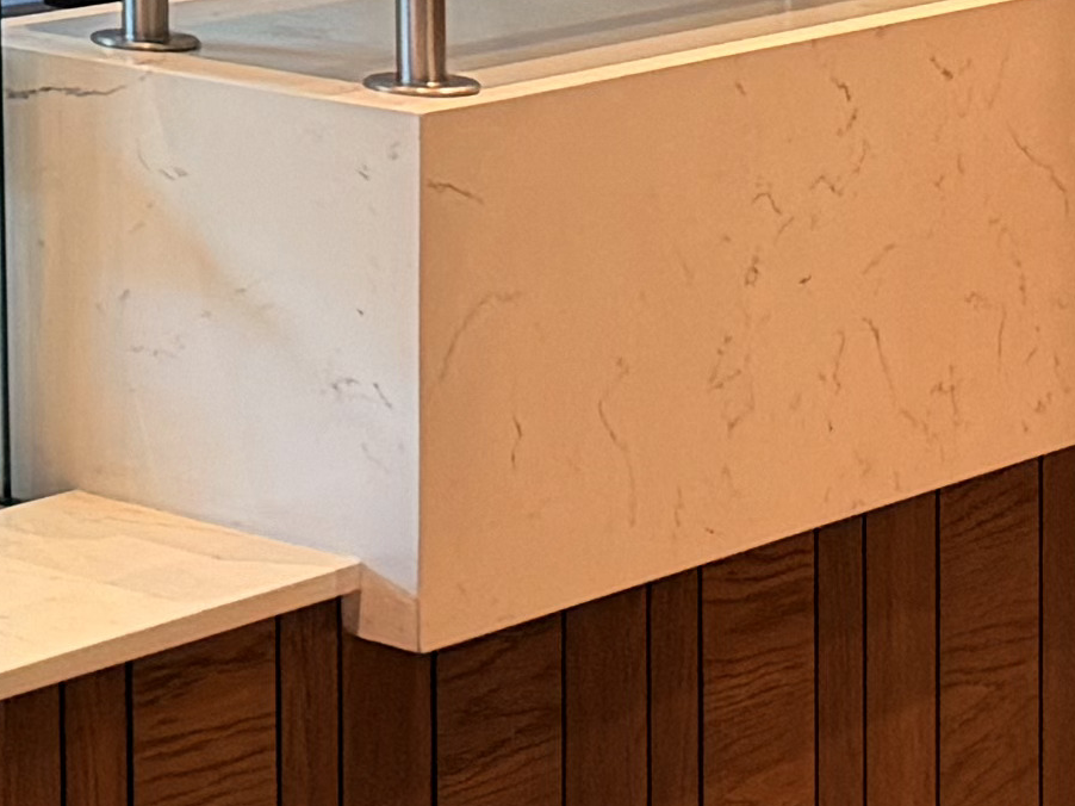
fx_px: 4719
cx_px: -1239
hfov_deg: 11.4
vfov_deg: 9.2
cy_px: -764
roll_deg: +0.5
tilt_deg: -1.0
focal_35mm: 152
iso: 320
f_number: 1.78
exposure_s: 1/50
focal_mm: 6.76
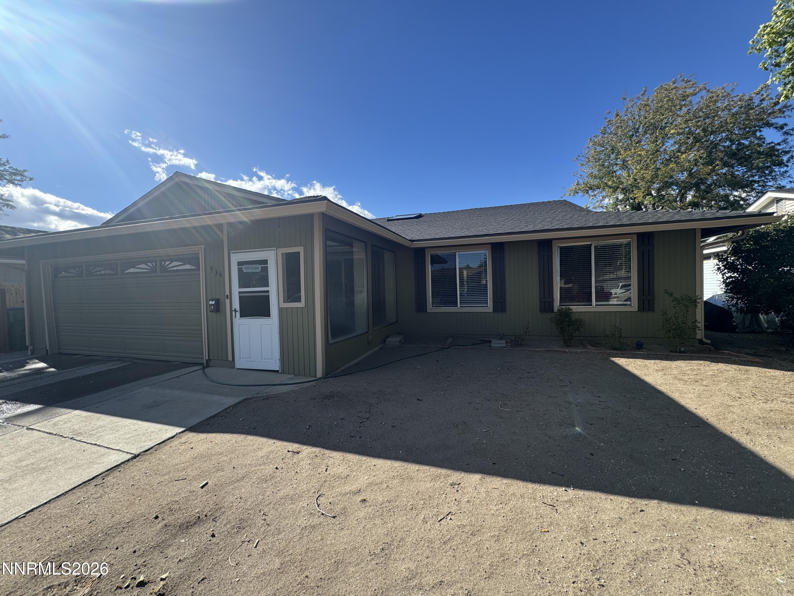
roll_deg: +1.5
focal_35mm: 14
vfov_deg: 85.7
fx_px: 321
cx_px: 397
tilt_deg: -2.3
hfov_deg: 102.1
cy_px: 298
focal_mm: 2.22
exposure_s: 1/605
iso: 40
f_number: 2.2
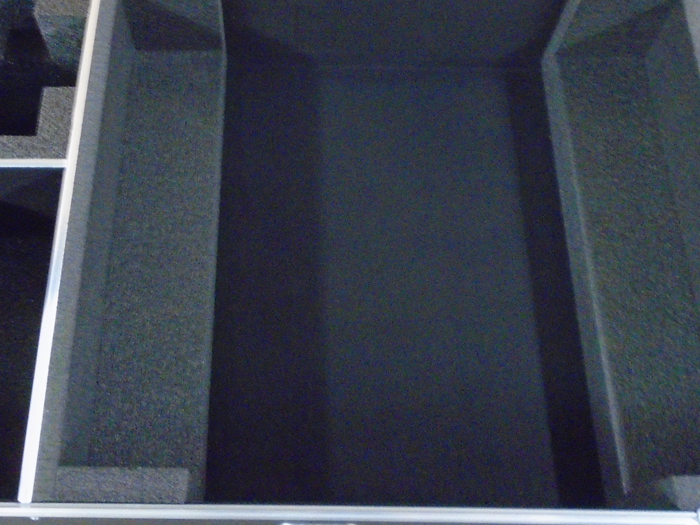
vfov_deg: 34.0
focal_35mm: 42
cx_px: 286
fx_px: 849
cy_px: 169
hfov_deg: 44.6
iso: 800
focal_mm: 4.6
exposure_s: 1/8
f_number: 3.2
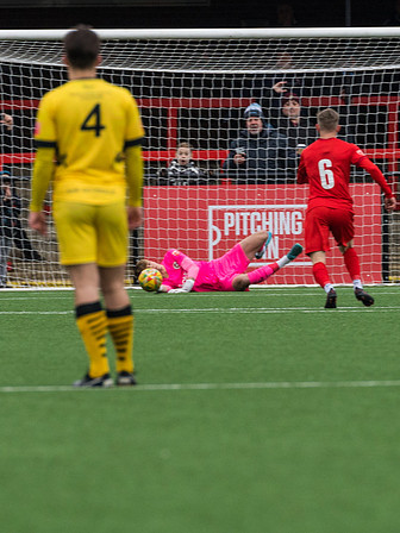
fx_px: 11278
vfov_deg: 2.7
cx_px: 247
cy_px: 296
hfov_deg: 2.0
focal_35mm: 732
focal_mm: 300
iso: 800
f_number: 4
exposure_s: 1/800
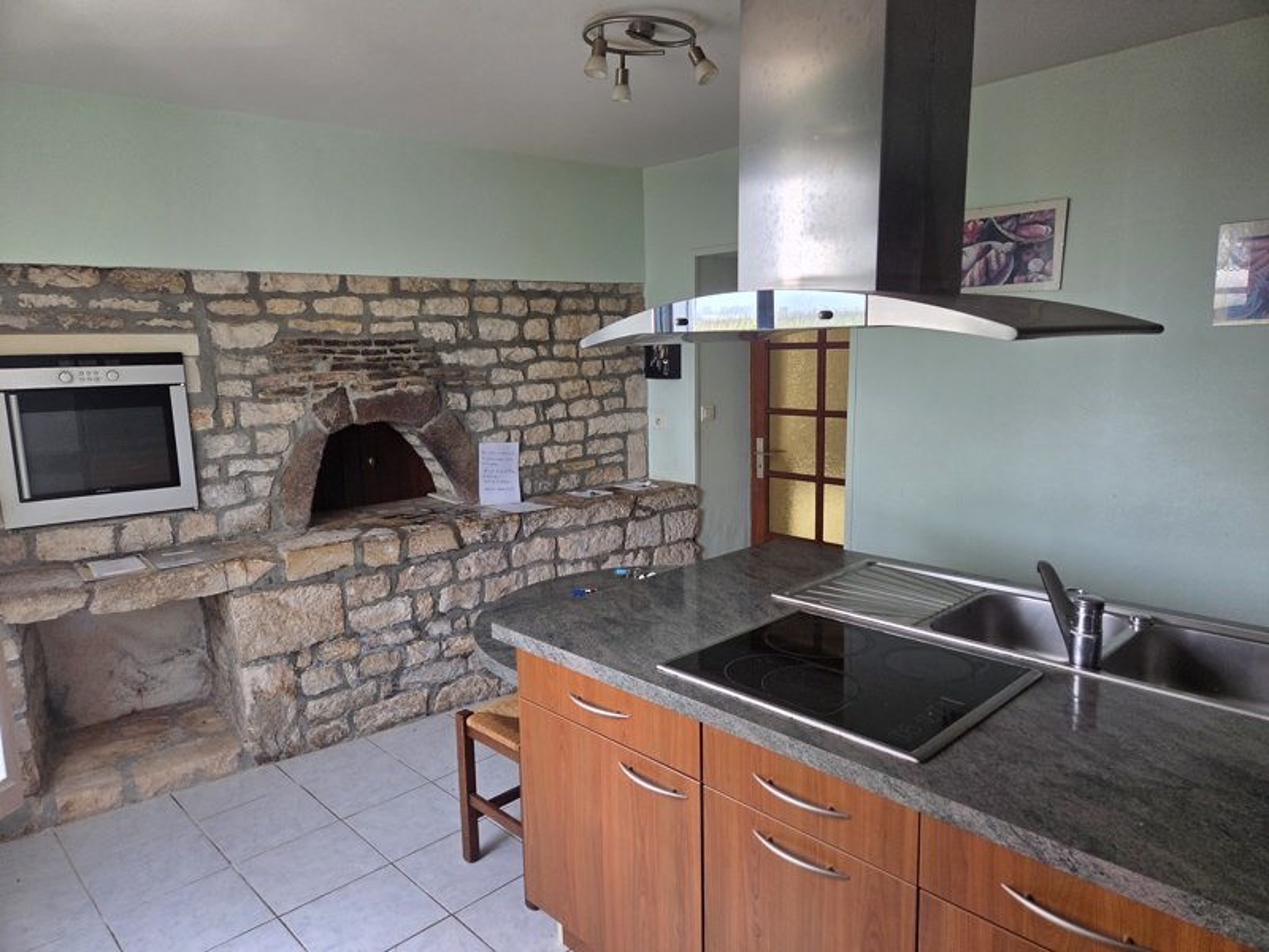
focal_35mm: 23
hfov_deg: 73.9
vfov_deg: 58.9
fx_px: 843
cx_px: 634
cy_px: 476
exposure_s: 1/180
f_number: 1.8
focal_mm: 5.4
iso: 100
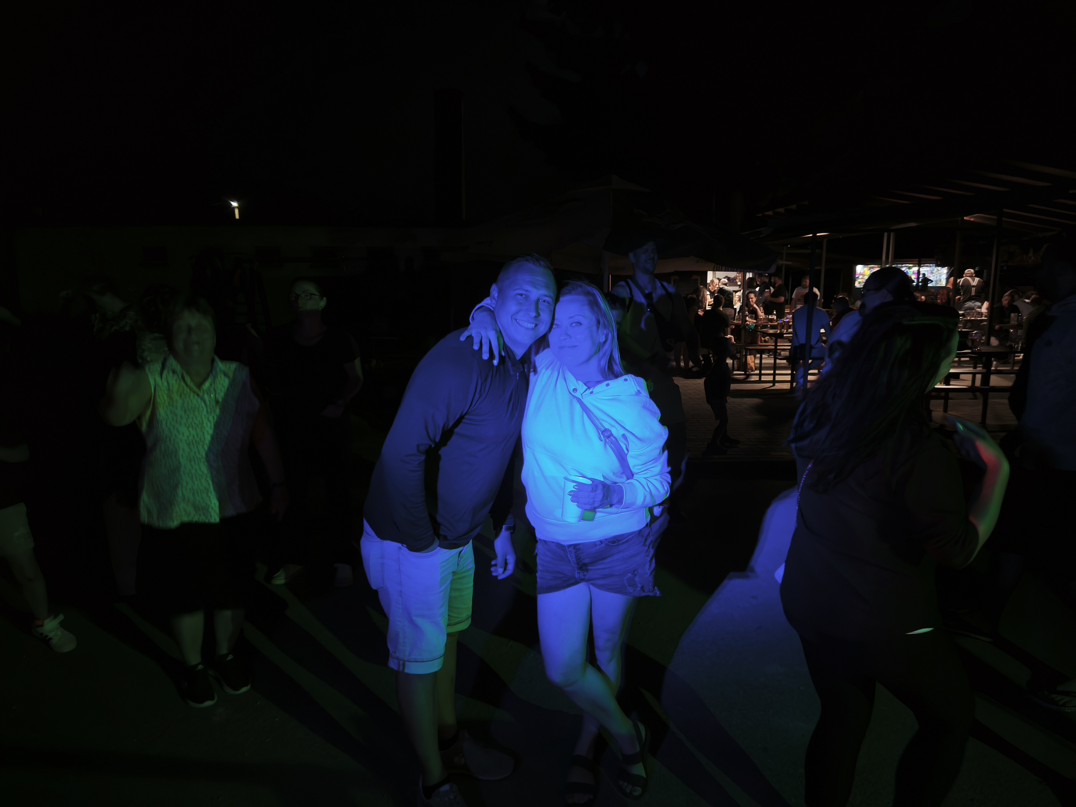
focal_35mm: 23
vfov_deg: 58.9
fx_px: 715
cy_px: 404
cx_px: 538
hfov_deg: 73.9
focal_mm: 5.35
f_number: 1.7
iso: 2500
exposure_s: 1/400
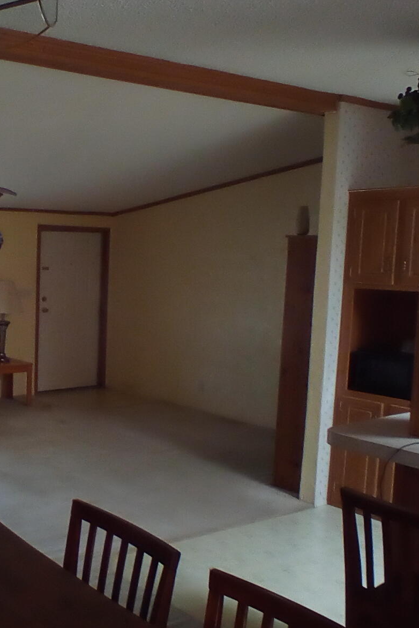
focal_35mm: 44
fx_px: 768
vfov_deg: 44.5
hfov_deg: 28.9
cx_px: 14
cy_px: 317
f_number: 2.4
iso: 129
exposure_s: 1/30
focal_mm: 2.38
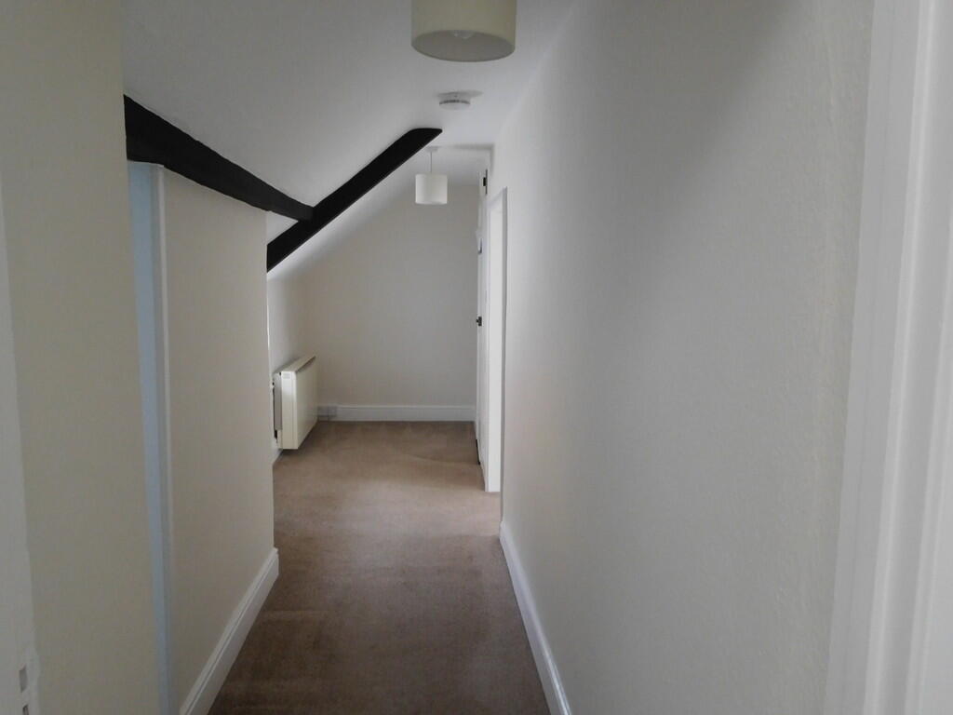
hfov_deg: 69.4
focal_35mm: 25
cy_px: 358
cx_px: 476
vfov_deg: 54.9
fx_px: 688
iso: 320
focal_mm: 4.5
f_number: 3.4
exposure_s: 1/30
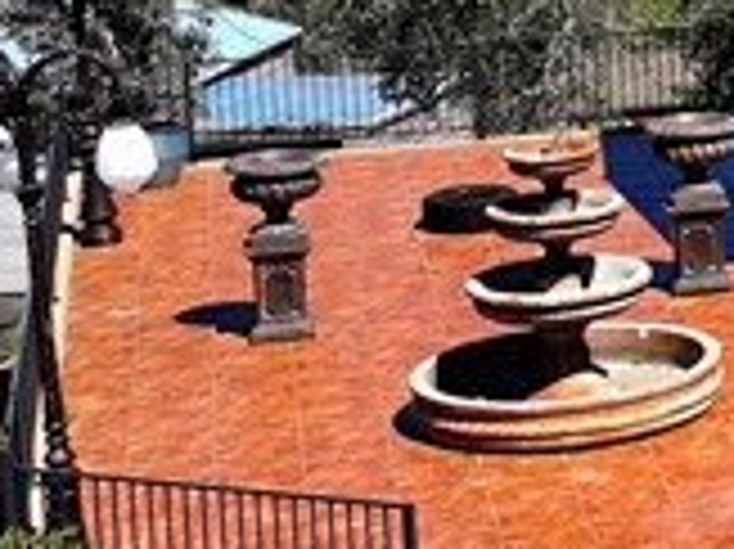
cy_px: -70
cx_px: 1734
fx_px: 3199
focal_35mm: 151
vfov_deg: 9.7
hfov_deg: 11.1
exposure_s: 1/200
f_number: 2.8
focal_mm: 12.29
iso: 110
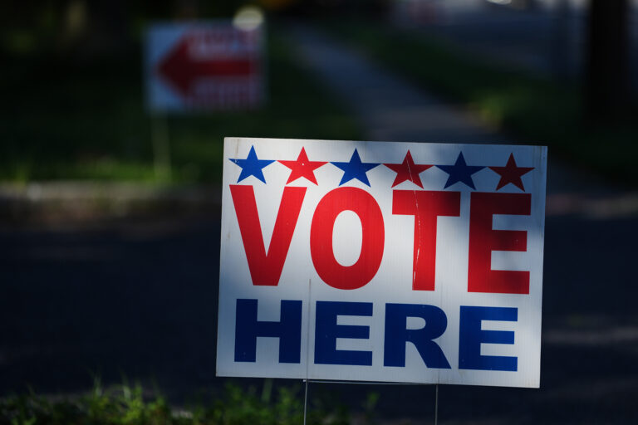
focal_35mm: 200
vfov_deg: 6.9
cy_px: 212
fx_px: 3544
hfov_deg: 10.3
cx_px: 319
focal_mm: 200
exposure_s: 1/3200
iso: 125
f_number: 2.8
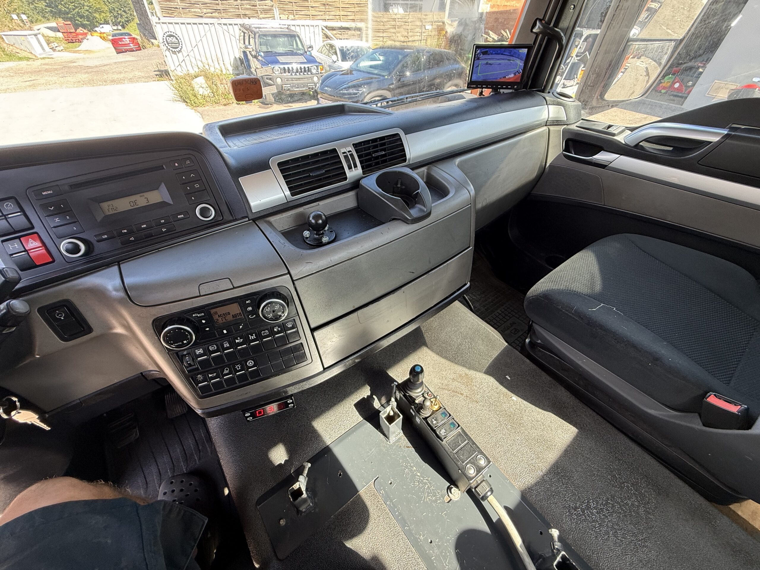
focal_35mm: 14
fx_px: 307
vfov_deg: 85.7
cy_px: 285
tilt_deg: -42.3
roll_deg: -1.9
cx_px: 380
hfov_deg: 102.1
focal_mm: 2.22
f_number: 2.2
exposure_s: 1/99
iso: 100
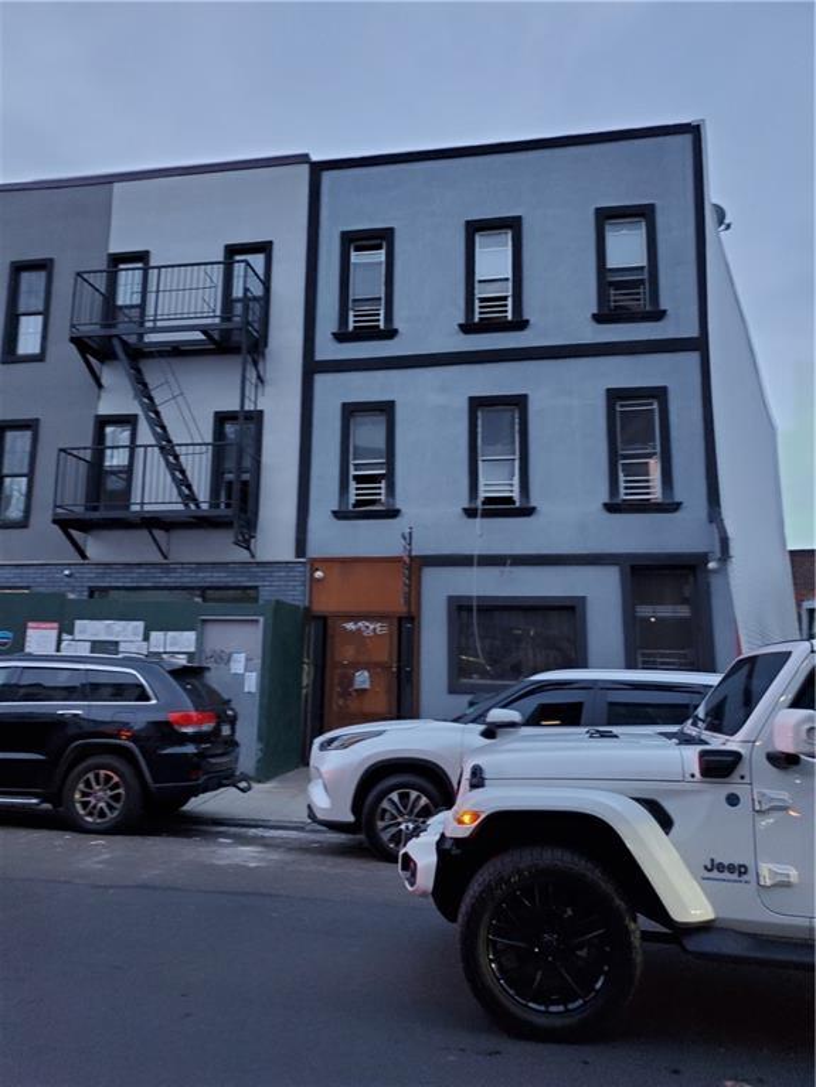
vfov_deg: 67.3
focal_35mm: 26
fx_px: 817
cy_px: 544
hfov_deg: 53.1
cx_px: 408
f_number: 1.5
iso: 200
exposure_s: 1/120
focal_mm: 4.3
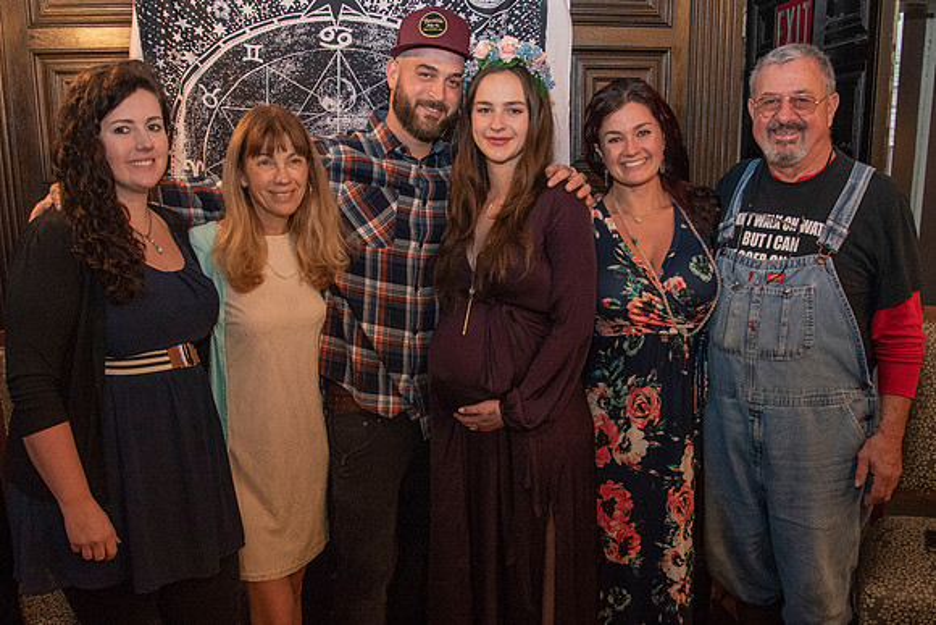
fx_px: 898
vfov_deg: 38.1
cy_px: 398
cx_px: 462
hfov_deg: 55.0
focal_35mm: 35
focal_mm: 24
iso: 3200
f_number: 4
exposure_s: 1/200
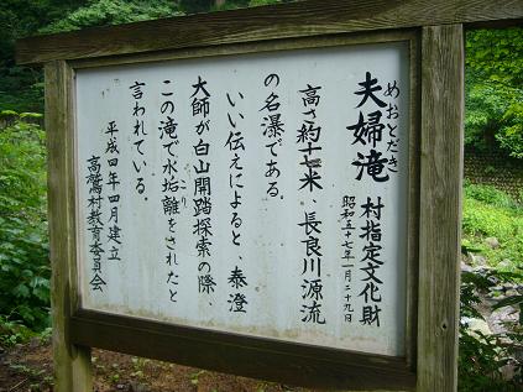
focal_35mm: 35
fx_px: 529
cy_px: 196
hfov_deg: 52.6
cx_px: 262
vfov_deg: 40.7
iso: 100
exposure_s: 1/30
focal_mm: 5.8
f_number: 2.8
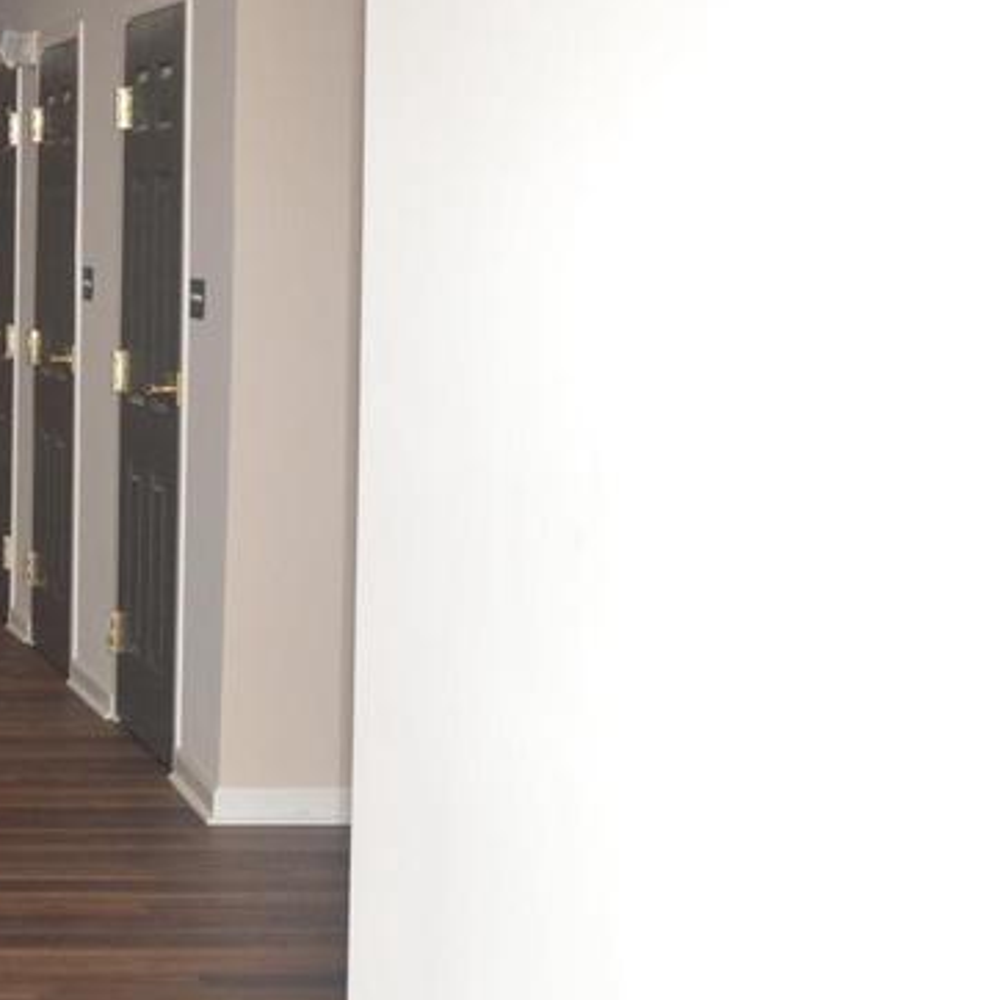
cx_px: -309
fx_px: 3301
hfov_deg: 16.3
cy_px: 396
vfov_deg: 17.2
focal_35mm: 101
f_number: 7.1
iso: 800
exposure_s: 1/60
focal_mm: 28
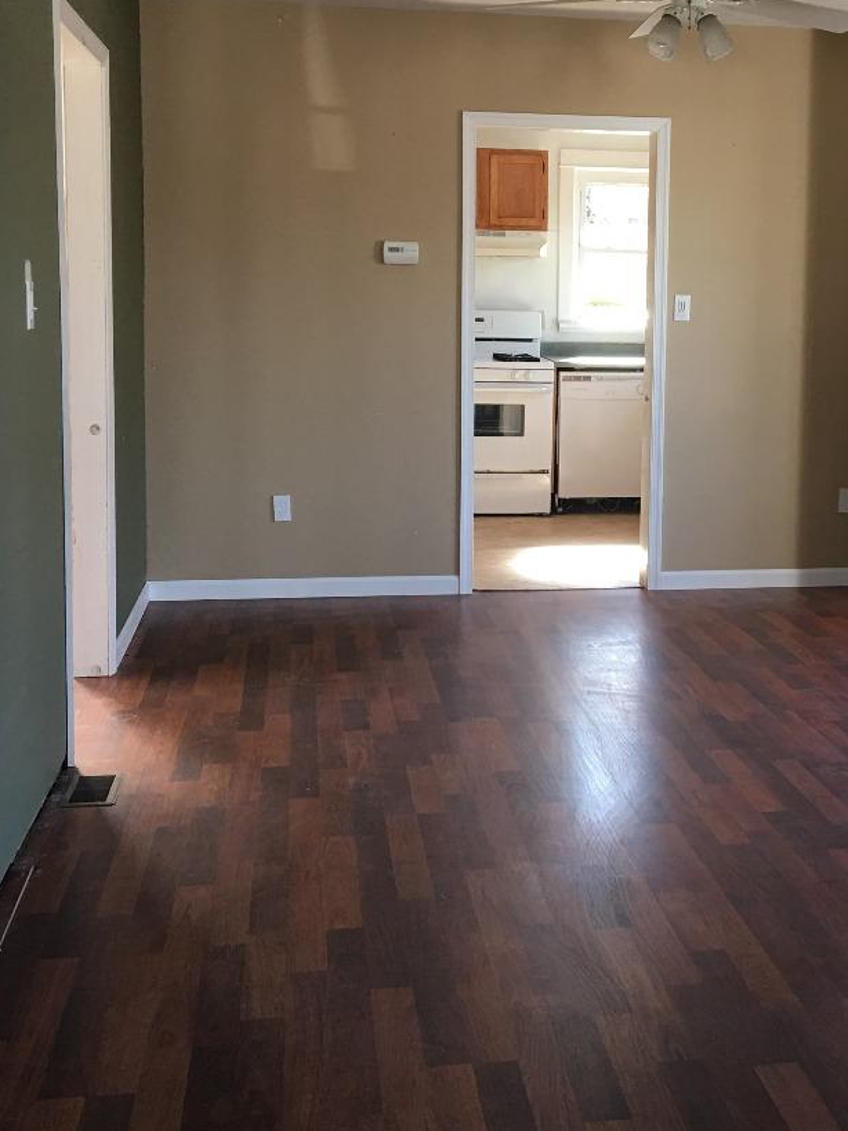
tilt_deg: -5.9
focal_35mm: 51
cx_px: 627
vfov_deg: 37.4
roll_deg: -1.8
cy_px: 497
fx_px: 1666
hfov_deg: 28.2
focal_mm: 4.15
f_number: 2.2
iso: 32
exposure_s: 1/30
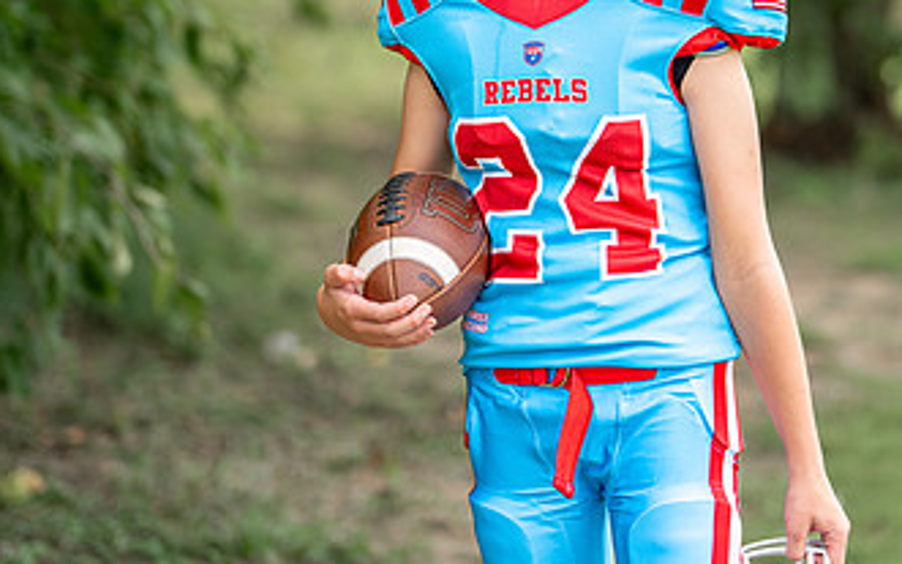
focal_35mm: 119
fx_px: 2926
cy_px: 50
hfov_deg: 17.5
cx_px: 629
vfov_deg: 10.9
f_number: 1.2
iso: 100
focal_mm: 50
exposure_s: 1/2500
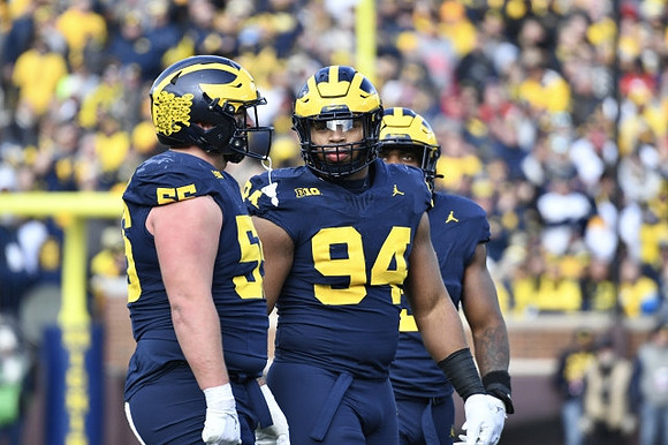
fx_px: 11127
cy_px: 222
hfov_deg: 3.4
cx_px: 334
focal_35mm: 600
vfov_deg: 2.3
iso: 1000
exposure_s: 1/1000
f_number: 5.6
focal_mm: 400
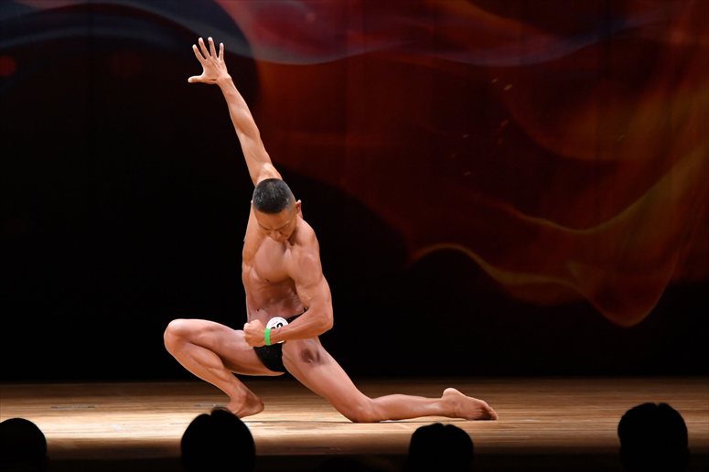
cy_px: 236
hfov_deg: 7.6
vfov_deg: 5.1
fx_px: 5315
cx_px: 354
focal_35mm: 270
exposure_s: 1/400
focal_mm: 180
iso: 4000
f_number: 5.6
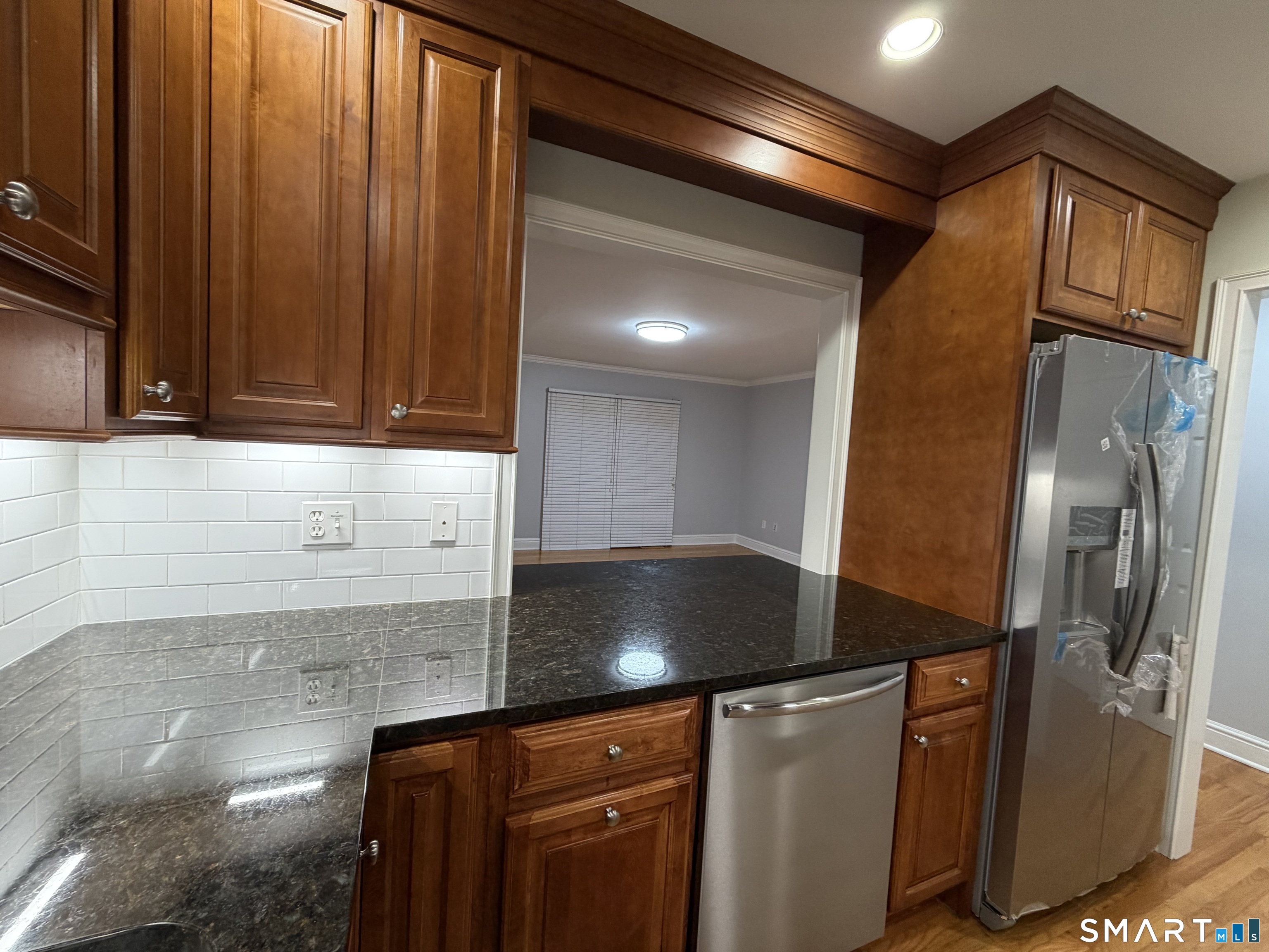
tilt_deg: -3.6
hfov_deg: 102.1
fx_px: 513
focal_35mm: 14
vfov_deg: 85.7
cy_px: 476
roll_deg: -2.6
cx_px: 634
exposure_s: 1/60
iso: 200
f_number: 2.2
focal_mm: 2.22
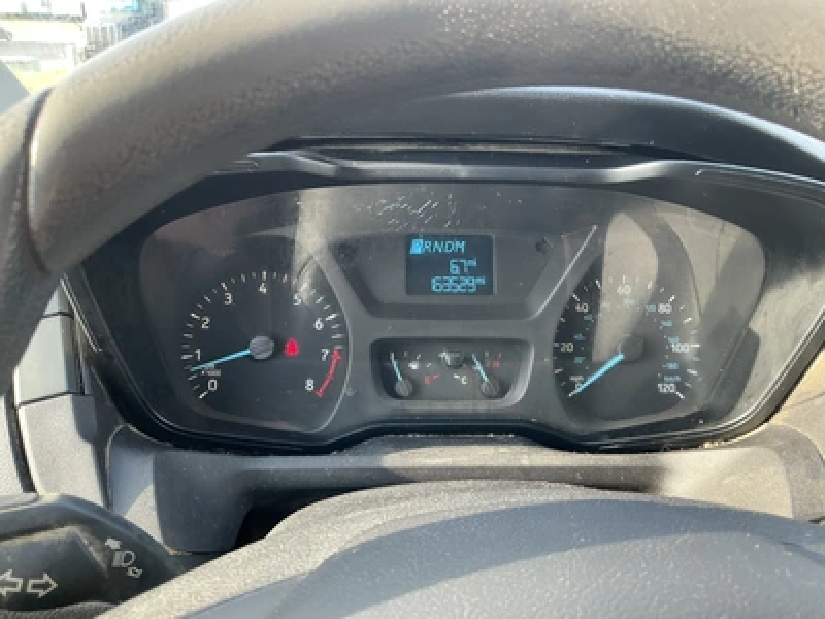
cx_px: 412
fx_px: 667
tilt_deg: -23.1
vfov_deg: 49.7
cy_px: 310
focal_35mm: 28
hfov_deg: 63.4
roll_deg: -0.2
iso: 64
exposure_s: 1/96
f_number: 1.8
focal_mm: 3
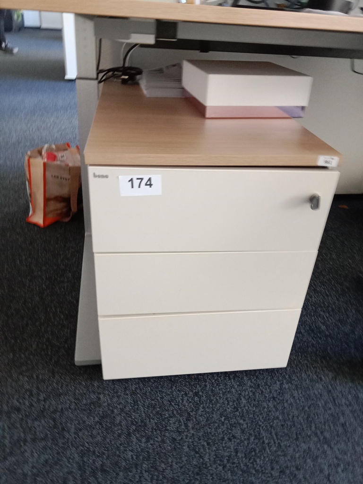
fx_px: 378
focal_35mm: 27
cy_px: 242
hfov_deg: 51.4
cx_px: 182
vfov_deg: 65.3
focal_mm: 3.65
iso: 750
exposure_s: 1/16.7
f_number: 2.2
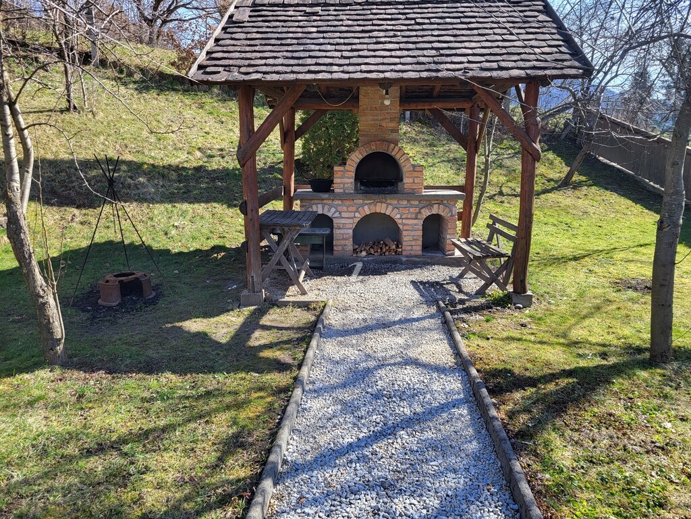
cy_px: 260
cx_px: 346
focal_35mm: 26
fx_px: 519
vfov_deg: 53.1
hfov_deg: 67.3
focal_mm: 5.4
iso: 40
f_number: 1.8
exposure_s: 1/645
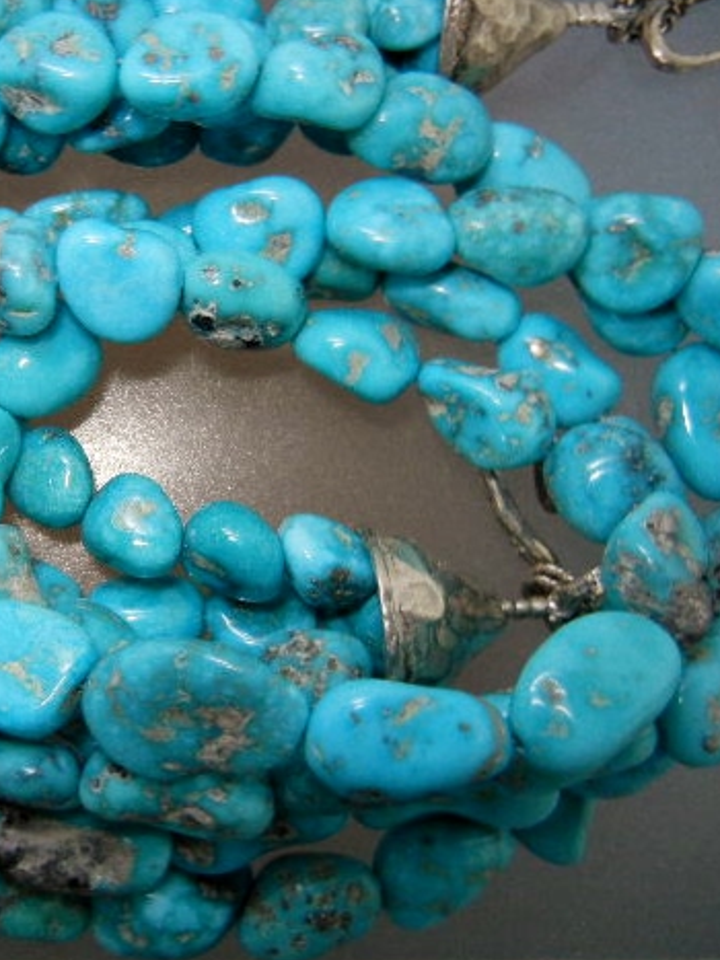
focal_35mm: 41
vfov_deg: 45.8
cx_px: 140
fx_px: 1138
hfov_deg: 34.0
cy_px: 479
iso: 450
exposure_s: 1/30
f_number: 7
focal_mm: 5.4
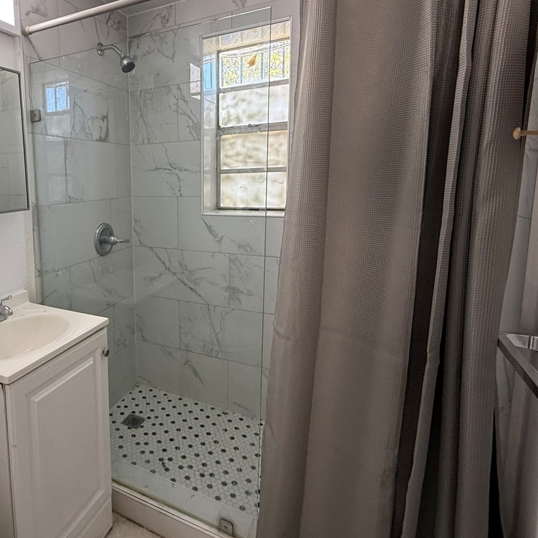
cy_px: 229
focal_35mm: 22
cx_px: 131
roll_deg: +1.0
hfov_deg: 65.2
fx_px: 387
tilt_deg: -6.8
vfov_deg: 69.2
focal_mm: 2.22
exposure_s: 1/120
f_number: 2.2
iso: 200
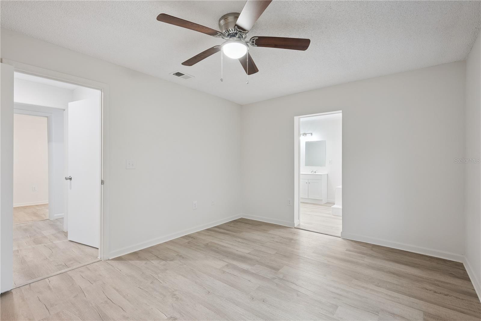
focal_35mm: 16
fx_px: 220
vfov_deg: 72.0
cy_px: 160
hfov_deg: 95.0
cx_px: 240
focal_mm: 16.5
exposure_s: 1/3.33
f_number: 9
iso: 200
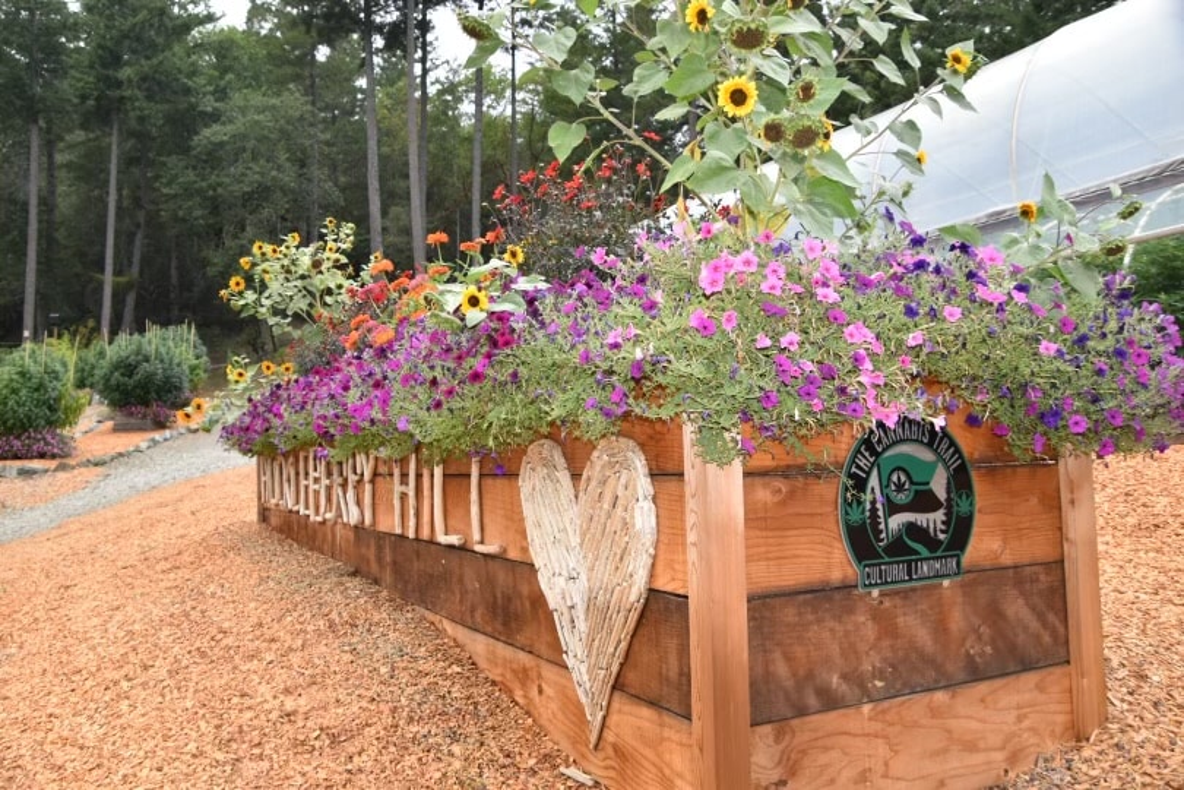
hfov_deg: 67.4
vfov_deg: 47.9
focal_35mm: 27
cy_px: 395
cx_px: 592
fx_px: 888
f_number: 5.6
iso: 500
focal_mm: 18
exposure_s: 1/125
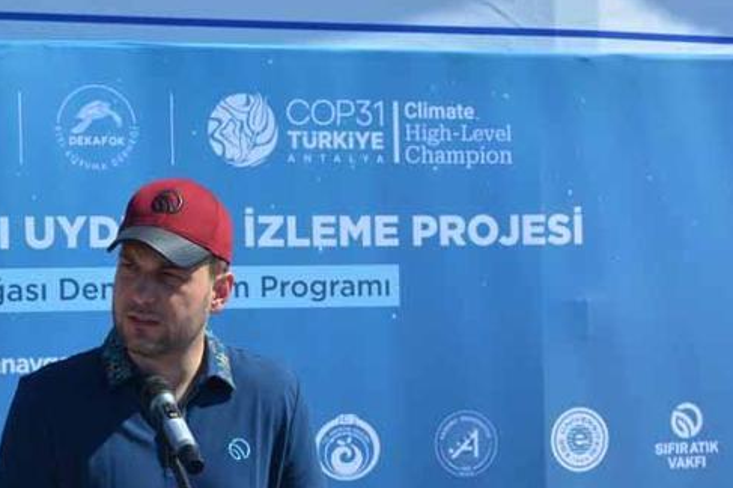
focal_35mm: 107
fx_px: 2173
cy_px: 347
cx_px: 214
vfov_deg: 12.8
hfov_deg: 19.1
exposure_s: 1/250
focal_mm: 45
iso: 125
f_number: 8
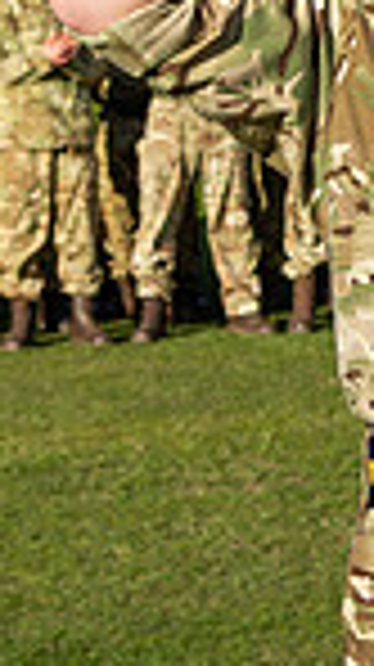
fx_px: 3711
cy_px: 15
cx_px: 749
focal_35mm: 210
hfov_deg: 5.6
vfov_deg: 10.2
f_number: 6.3
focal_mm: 48
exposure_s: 1/640
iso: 200
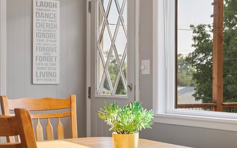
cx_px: 153
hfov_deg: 26.4
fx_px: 504
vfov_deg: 16.7
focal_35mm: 78
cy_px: 97
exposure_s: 1/15
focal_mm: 32
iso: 200
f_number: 3.2
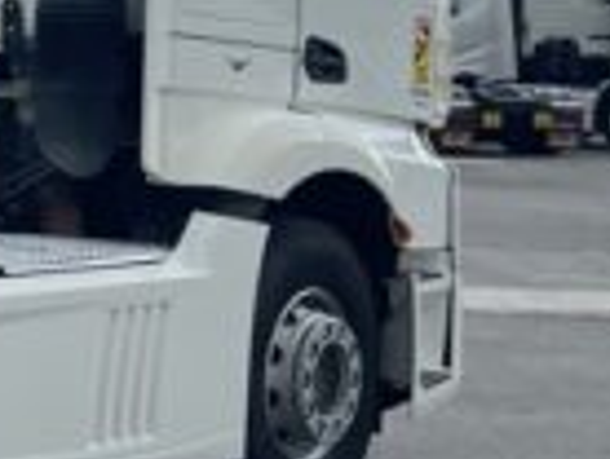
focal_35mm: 113
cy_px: 0
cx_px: -438
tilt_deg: +4.5
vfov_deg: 13.0
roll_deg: -1.9
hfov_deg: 15.3
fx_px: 1995
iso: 32
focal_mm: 4.2
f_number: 1.6
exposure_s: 1/4000
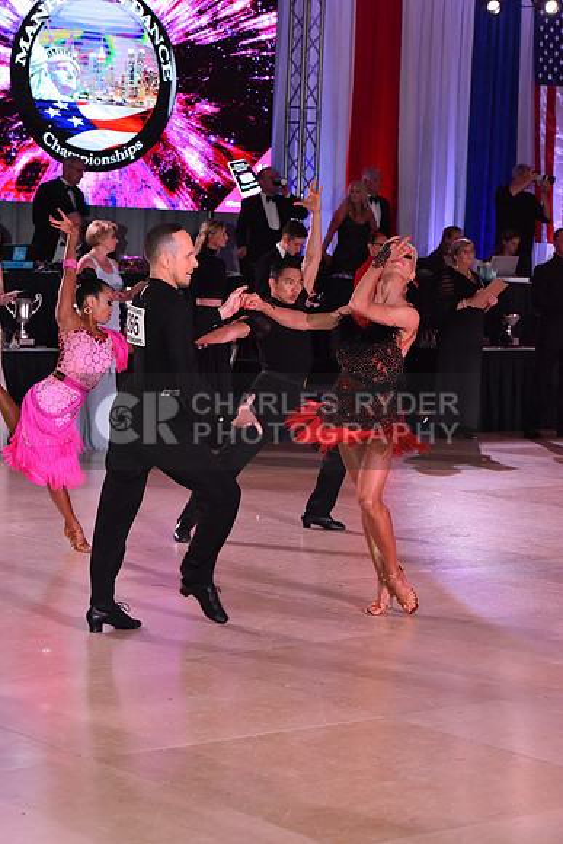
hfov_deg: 14.4
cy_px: 422
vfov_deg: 21.5
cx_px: 282
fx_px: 2227
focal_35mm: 95
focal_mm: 95
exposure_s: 1/320
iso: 2500
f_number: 6.3
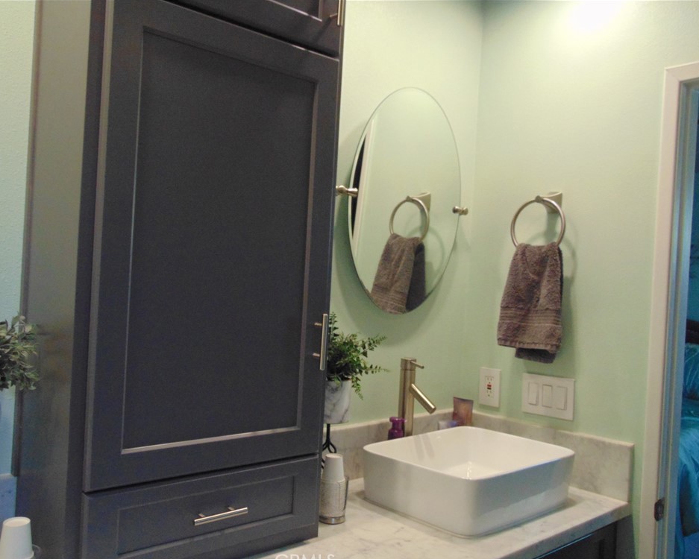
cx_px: 322
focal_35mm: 32
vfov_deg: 45.8
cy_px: 285
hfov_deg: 55.6
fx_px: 662
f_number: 3.1
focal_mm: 5.4
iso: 400
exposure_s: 1/30
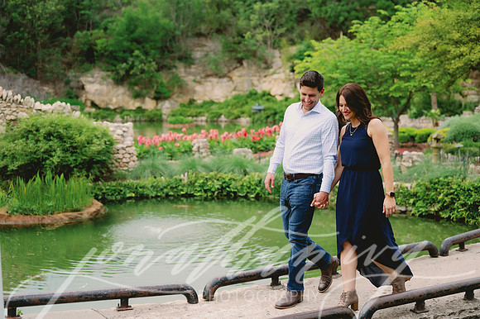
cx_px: 240
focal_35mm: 50
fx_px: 666
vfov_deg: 27.0
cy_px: 160
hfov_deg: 39.6
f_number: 2.5
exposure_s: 1/1250
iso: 400
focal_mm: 50
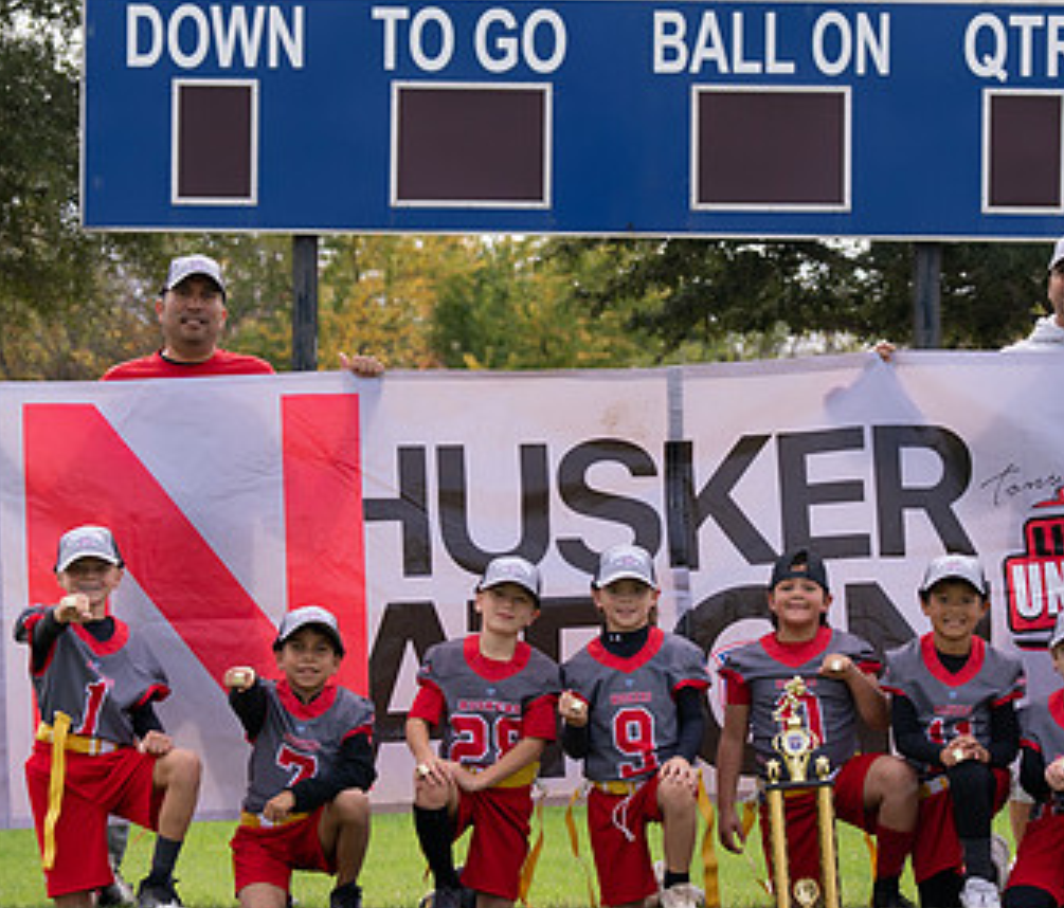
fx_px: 5723
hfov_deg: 10.6
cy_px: 446
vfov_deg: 9.1
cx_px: 651
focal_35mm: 177
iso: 100
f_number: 3.5
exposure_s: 1/800
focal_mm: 70
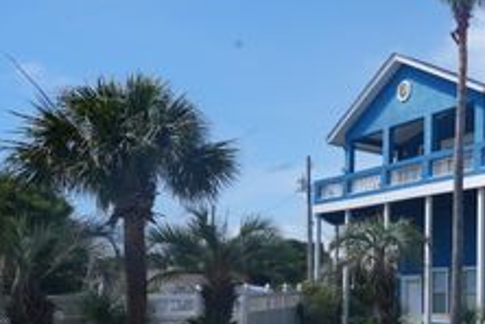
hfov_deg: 37.8
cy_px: 275
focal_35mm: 45
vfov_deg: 29.0
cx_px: 507
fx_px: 606
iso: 80
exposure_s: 1/160
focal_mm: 20
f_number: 10
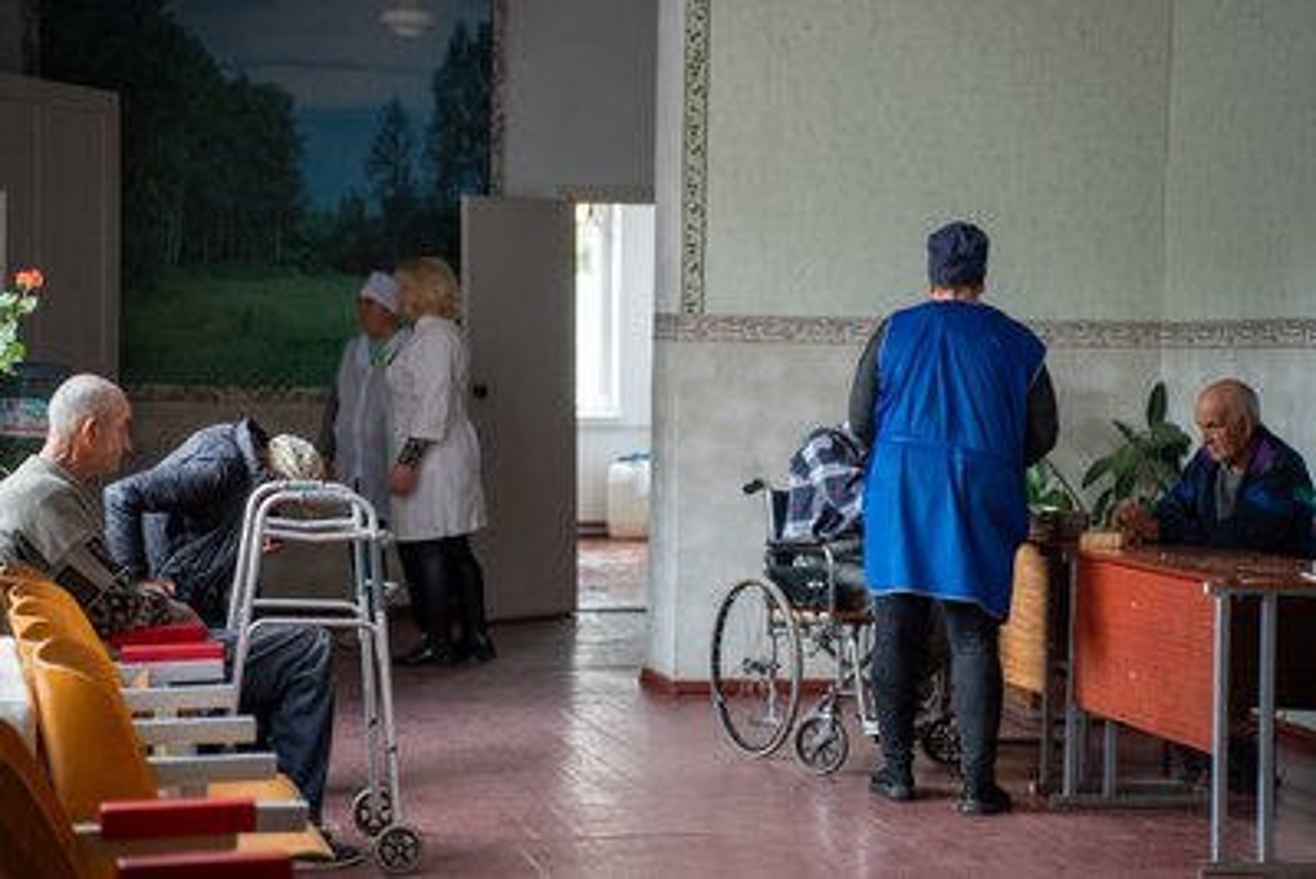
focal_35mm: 78
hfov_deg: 26.1
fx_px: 2839
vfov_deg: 17.6
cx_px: 652
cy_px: 440
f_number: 2.8
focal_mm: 75
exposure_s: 1/160
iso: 3200
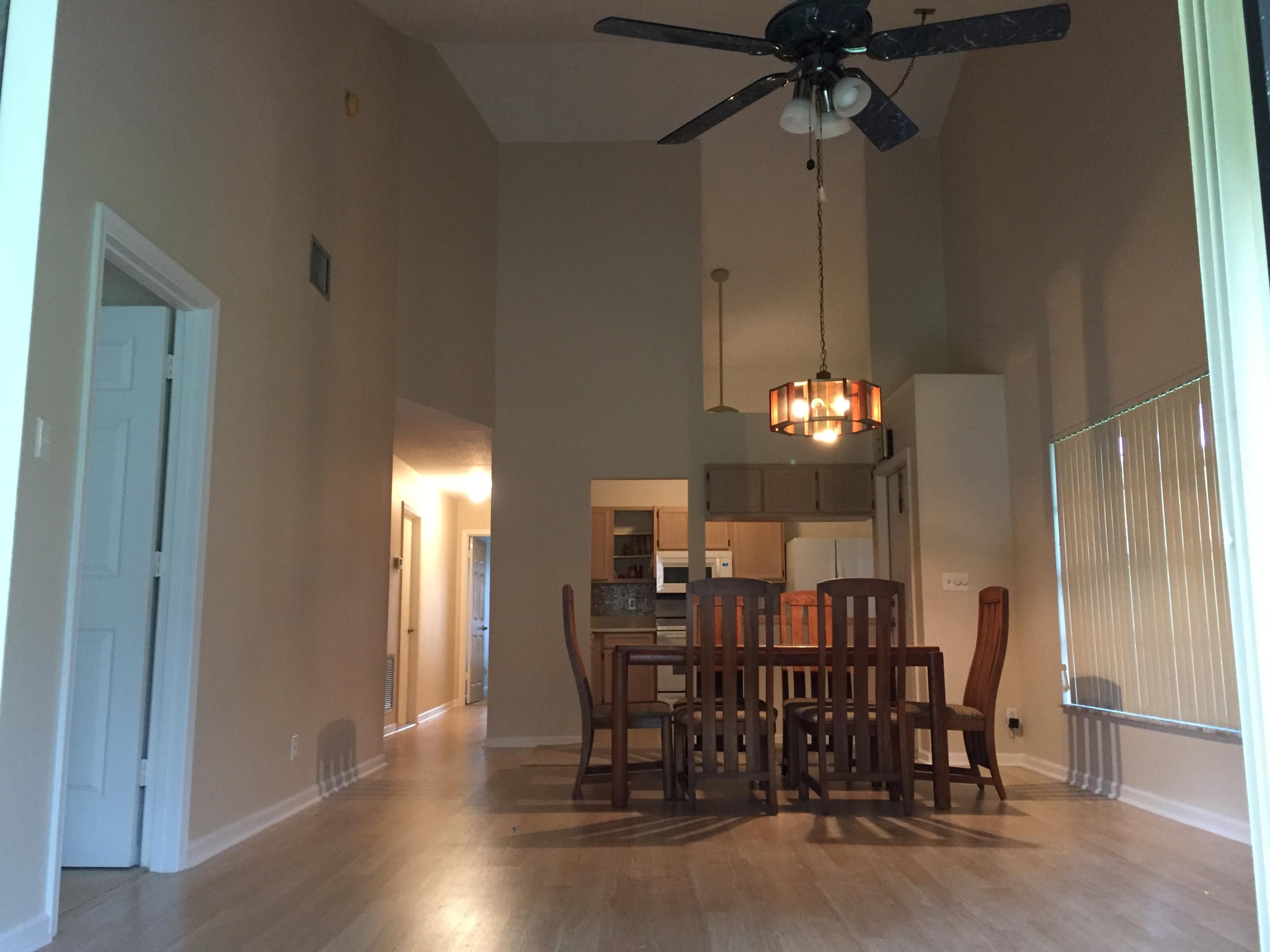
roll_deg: -0.2
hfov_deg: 61.7
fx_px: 1064
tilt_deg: +9.1
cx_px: 635
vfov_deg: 48.2
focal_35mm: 29
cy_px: 476
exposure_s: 1/20
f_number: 2.2
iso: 250
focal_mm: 4.15
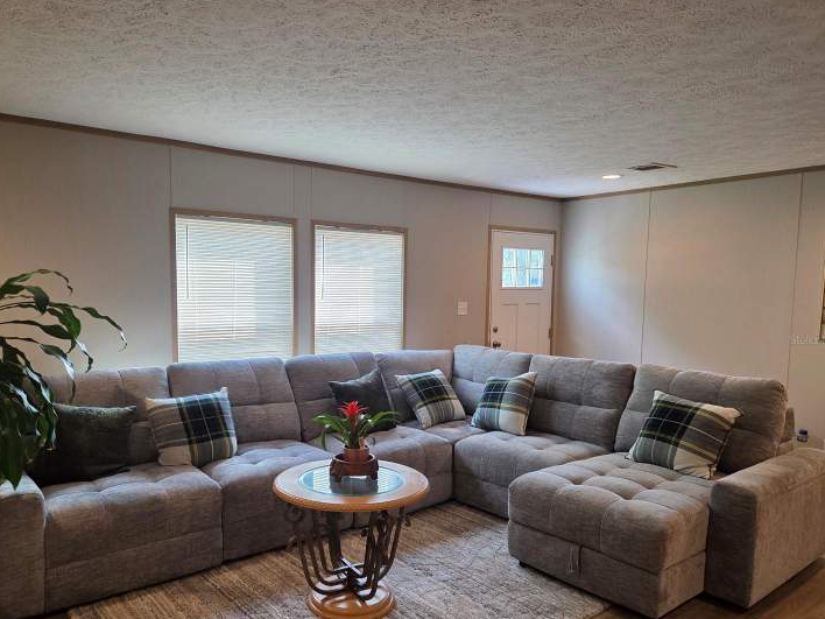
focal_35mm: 26
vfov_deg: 53.0
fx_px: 620
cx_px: 379
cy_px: 339
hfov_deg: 67.2
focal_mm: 5.4
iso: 125
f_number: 1.8
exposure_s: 1/120
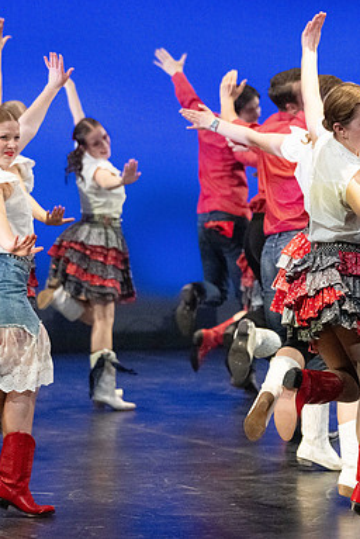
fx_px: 2725
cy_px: 292
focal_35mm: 182
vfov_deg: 11.3
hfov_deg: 7.5
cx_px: 333
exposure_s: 1/800
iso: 10000
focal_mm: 110
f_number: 3.5
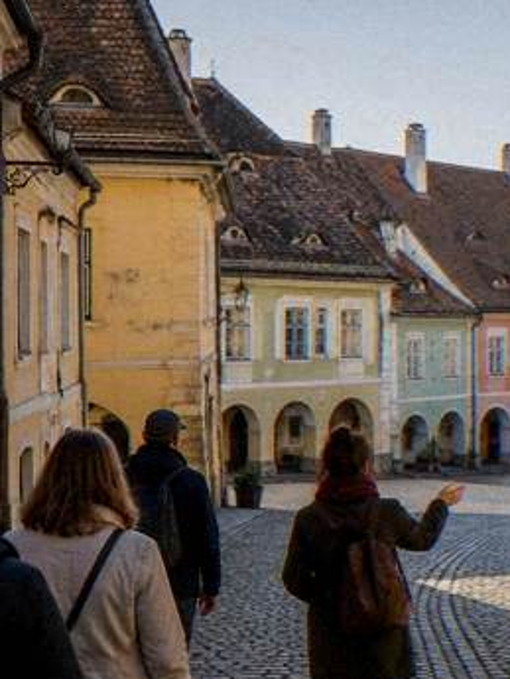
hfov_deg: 12.6
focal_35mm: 117
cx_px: 402
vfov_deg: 16.8
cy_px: 315
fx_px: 2297
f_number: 5.6
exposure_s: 1/800
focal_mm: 70
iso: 400
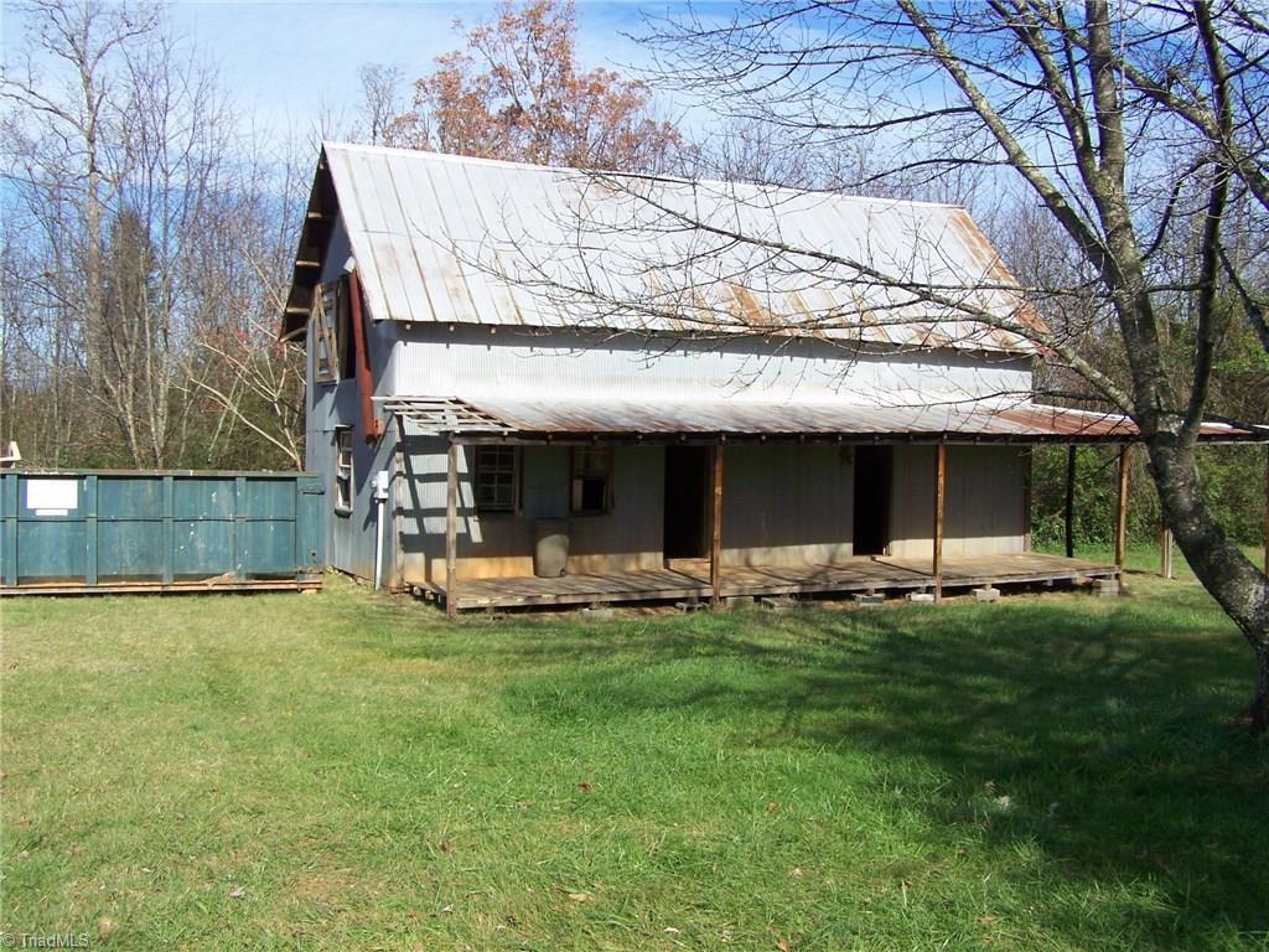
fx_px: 1393
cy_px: 476
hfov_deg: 49.0
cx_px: 634
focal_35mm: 38
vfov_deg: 37.7
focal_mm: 6.3
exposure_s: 1/400
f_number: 4
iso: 64
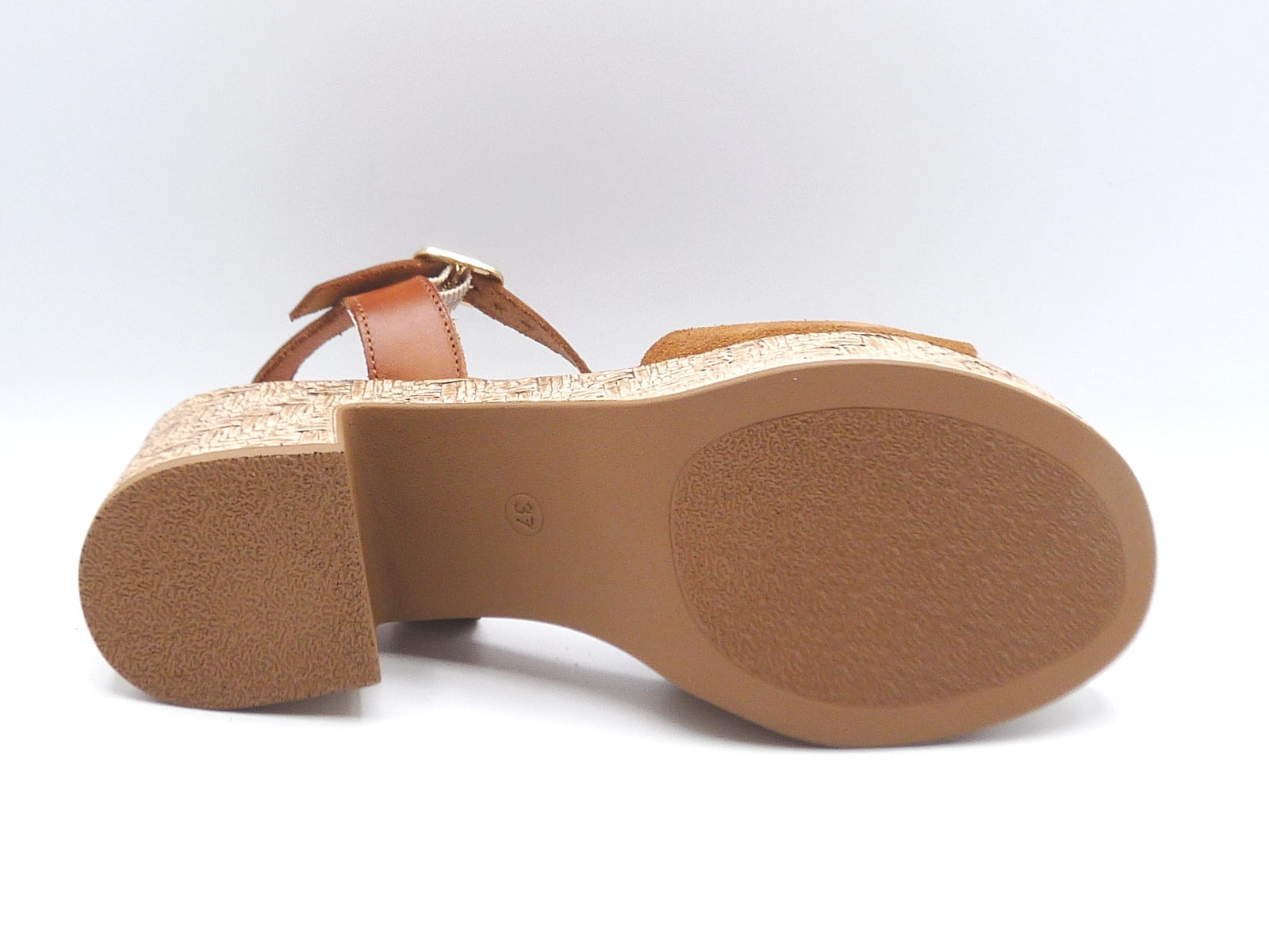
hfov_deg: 38.2
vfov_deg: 29.1
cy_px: 476
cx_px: 634
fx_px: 1833
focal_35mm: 50
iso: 100
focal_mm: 4.9
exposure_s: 1/160
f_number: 4
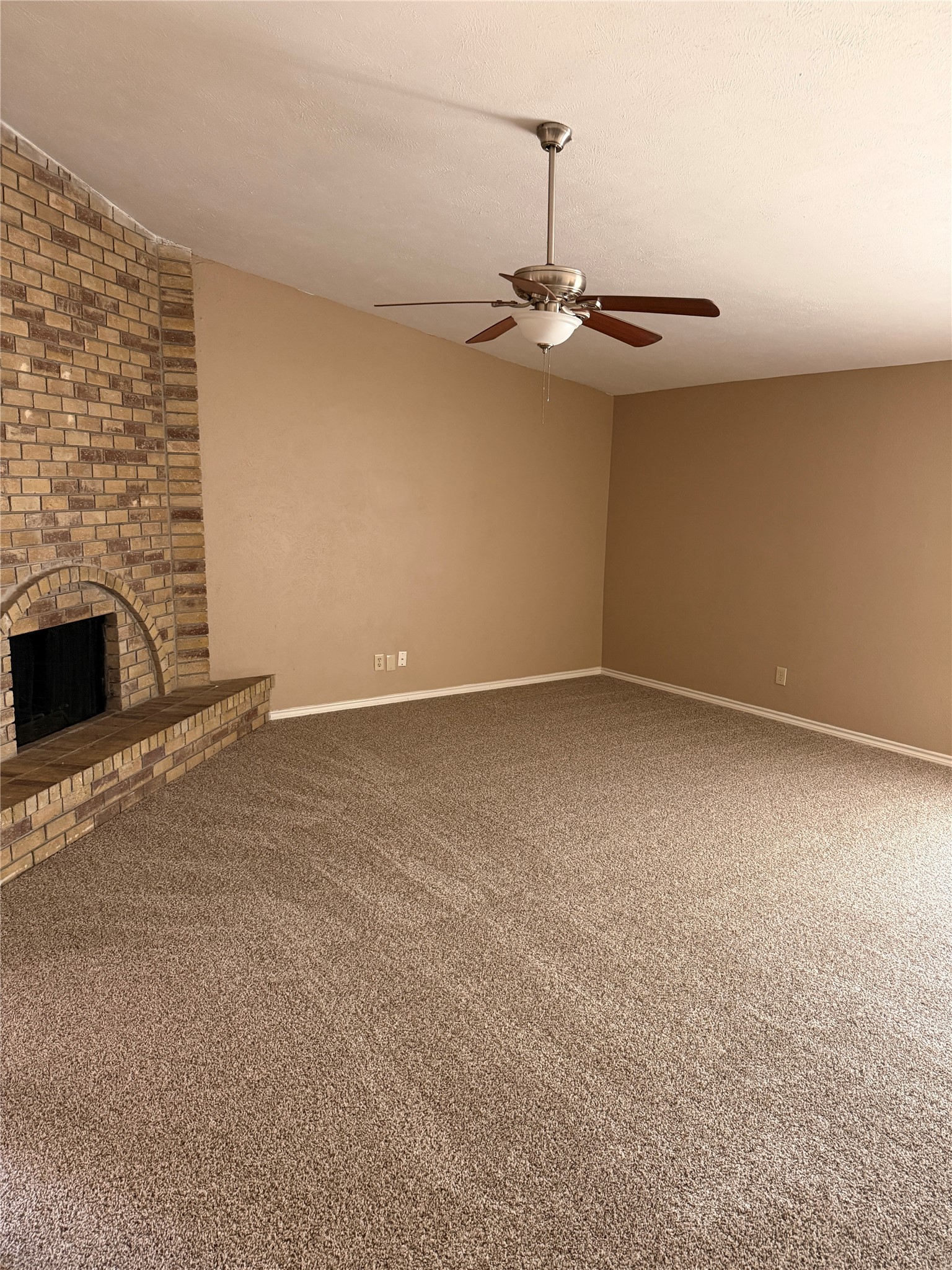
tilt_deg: -8.4
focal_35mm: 24
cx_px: 476
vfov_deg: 71.6
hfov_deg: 56.8
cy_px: 635
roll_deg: -1.3
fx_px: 880
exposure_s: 1/60
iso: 500
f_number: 1.78
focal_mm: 6.76
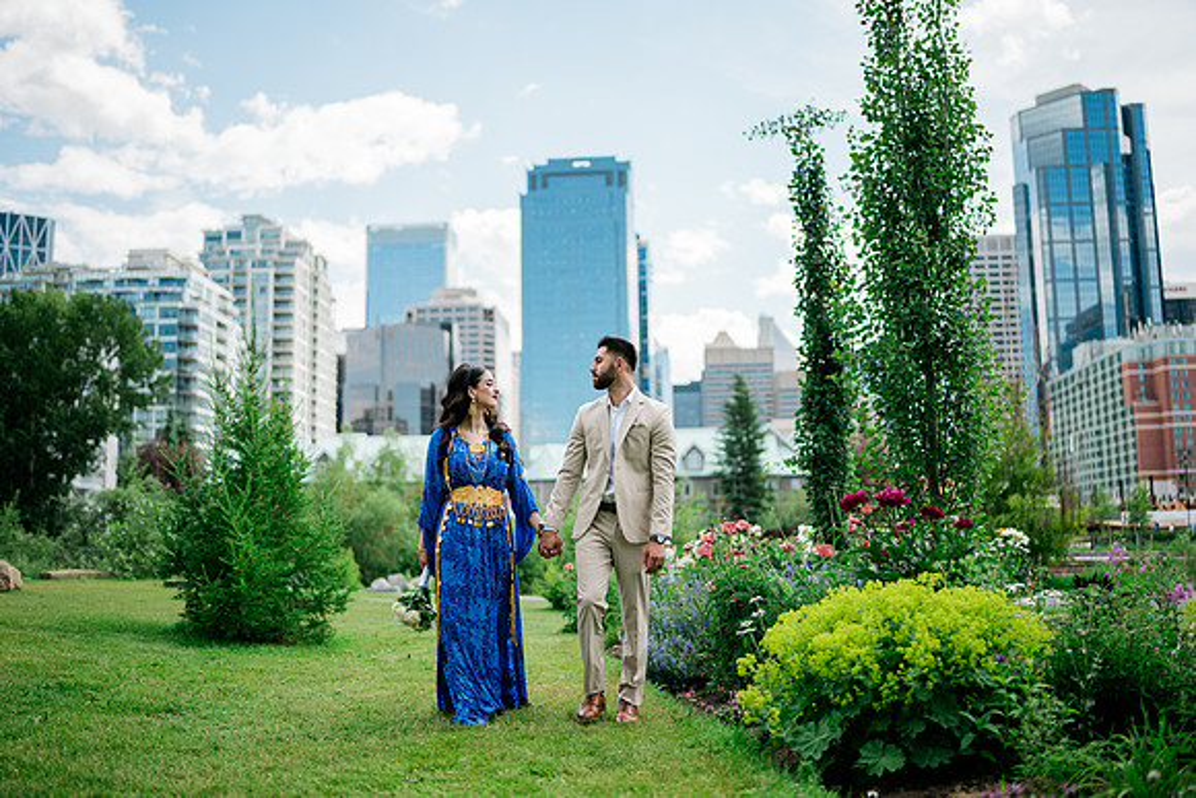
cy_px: 399
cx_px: 598
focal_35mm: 35
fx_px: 1163
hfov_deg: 54.4
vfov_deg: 37.9
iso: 125
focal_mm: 35
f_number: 1.2
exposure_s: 1/4000
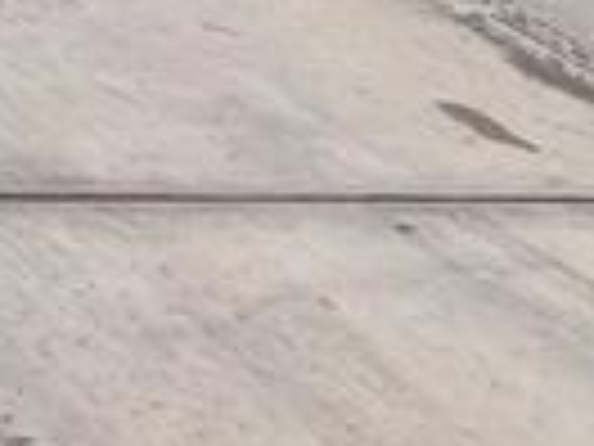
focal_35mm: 109
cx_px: -1346
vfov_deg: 9.0
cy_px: -1126
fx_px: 1870
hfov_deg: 10.3
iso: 20
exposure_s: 1/770
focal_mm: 2.22
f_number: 2.2
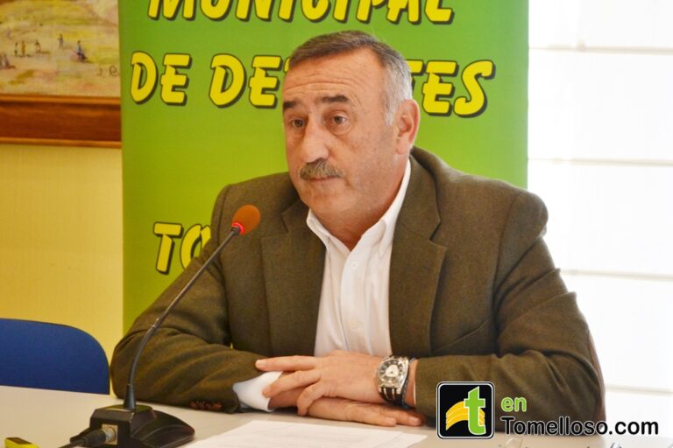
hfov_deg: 24.6
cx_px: 336
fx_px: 1542
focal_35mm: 82
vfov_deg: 16.6
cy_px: 224
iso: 400
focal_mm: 55
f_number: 5.6
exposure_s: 1/50
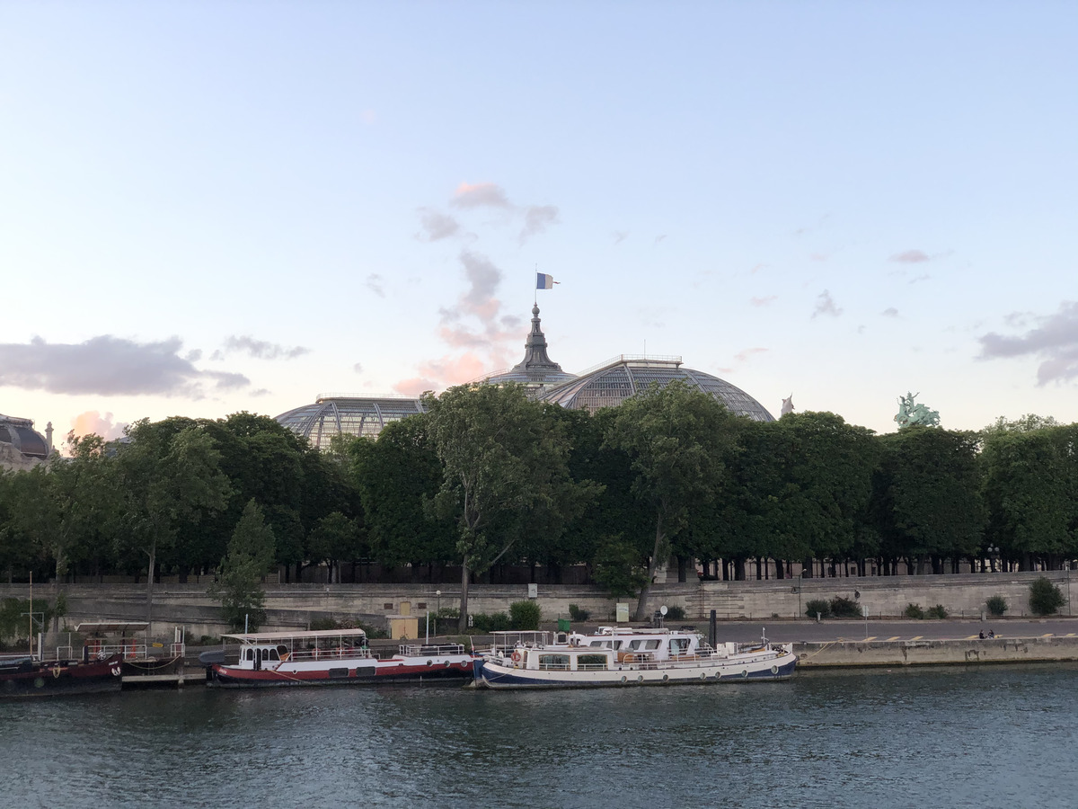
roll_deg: +1.0
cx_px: 539
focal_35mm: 52
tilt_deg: +5.8
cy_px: 404
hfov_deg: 36.8
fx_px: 1619
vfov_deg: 28.0
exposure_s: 1/120
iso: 32
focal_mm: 6
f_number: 2.4
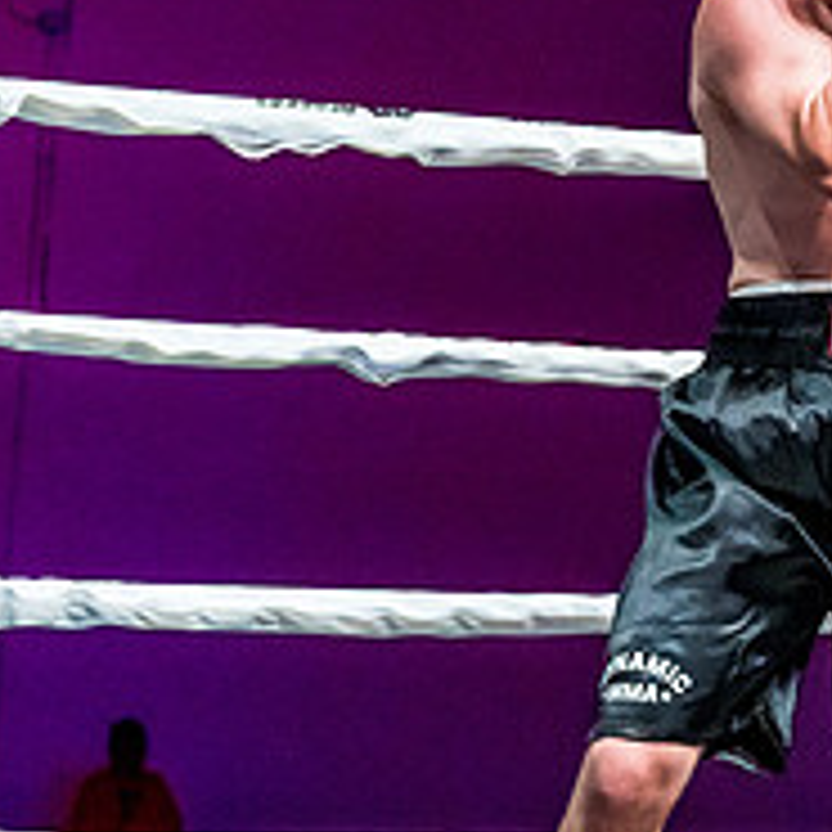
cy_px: 21
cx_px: 1269
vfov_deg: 11.5
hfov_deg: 11.2
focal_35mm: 150
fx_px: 4079
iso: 4000
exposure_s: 1/1000
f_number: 4
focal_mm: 48
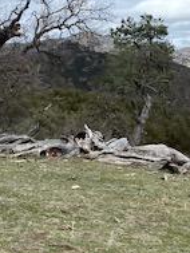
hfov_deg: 15.8
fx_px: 643
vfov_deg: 22.1
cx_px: -67
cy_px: 182
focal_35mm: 88
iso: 32
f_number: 1.8
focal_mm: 4.25
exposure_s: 1/2967
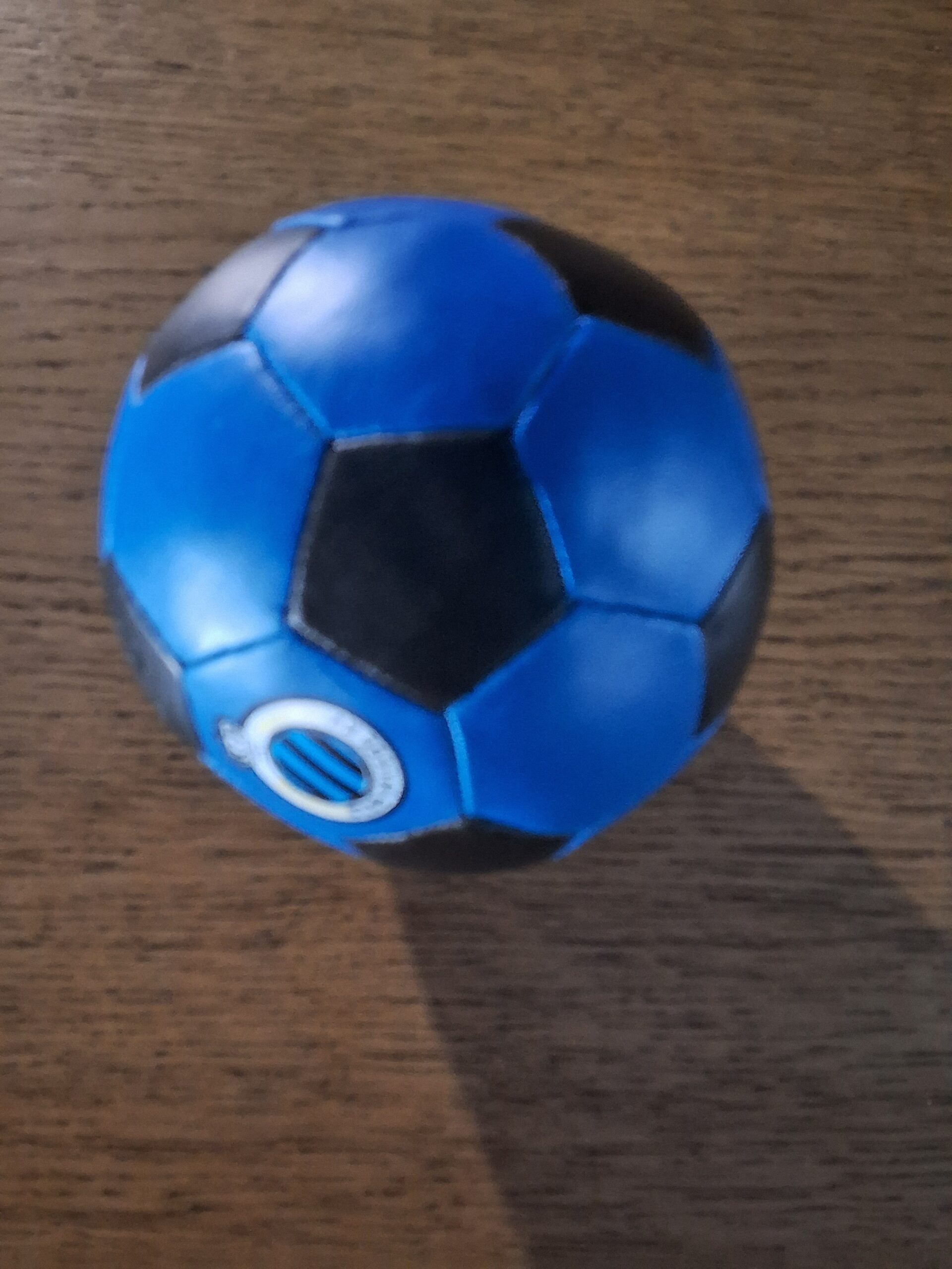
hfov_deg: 49.7
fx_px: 1027
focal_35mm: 28
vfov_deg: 63.4
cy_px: 634
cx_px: 476
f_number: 1.9
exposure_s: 1/17
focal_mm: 2.91
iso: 500
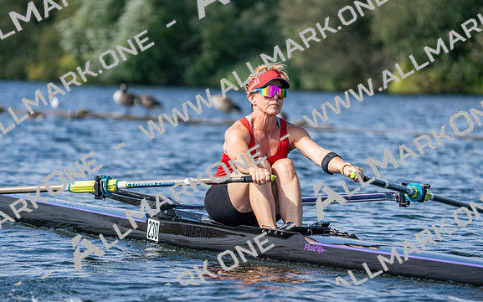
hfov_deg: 7.2
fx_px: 3832
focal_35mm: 291
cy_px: 142
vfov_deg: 4.5
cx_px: 242
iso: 320
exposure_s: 1/1600
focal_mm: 284
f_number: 5.6
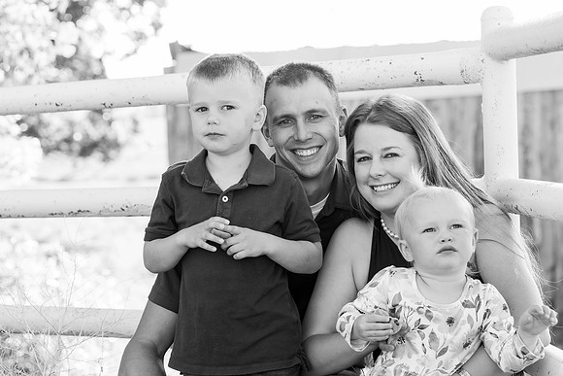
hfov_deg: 16.4
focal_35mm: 125
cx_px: 282
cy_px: 188
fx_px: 1955
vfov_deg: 11.0
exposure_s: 1/200
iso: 800
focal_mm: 125
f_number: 7.1
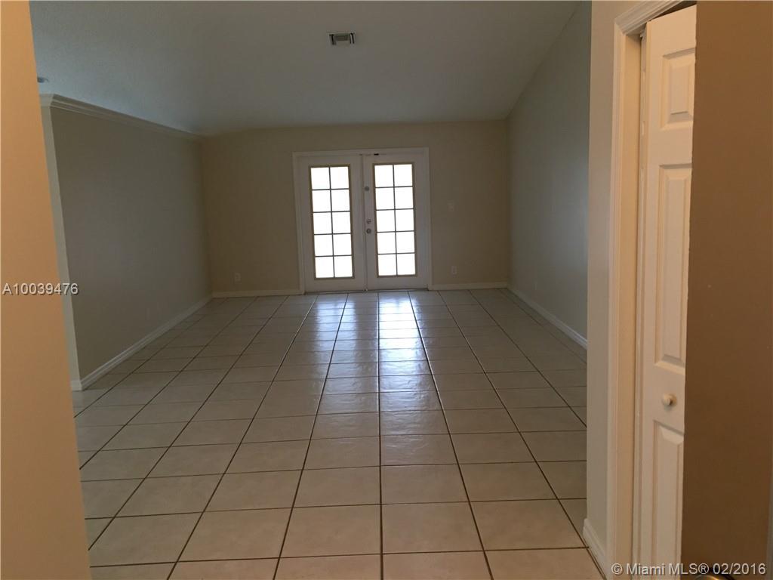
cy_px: 290
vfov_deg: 48.2
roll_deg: +2.3
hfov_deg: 61.7
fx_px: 648
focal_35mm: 29
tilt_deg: -8.0
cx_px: 386
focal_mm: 4.15
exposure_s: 1/15
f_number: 2.2
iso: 64
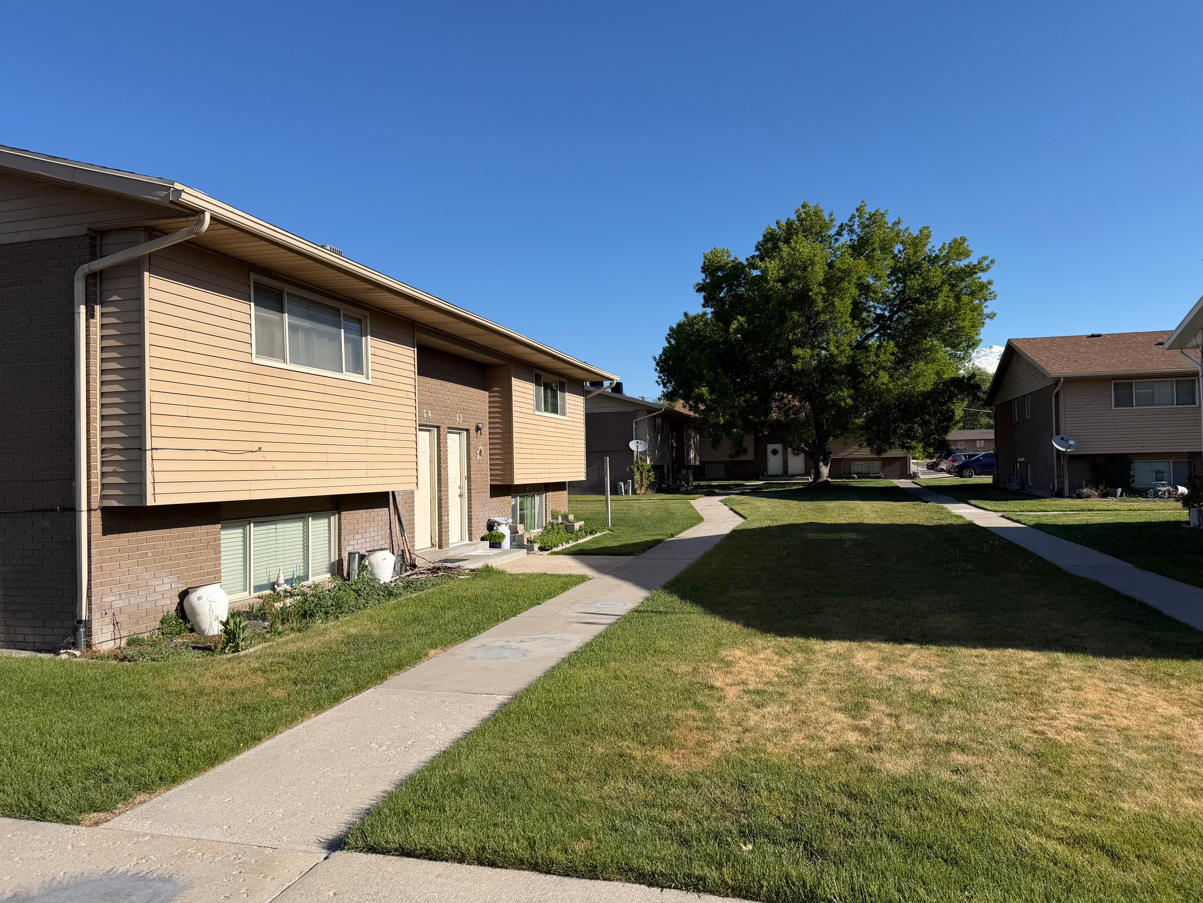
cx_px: 577
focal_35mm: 25
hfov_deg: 69.4
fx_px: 869
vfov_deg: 54.9
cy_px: 448
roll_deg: +2.2
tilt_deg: +2.4
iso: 80
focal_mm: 6.76
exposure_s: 1/4975
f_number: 1.78
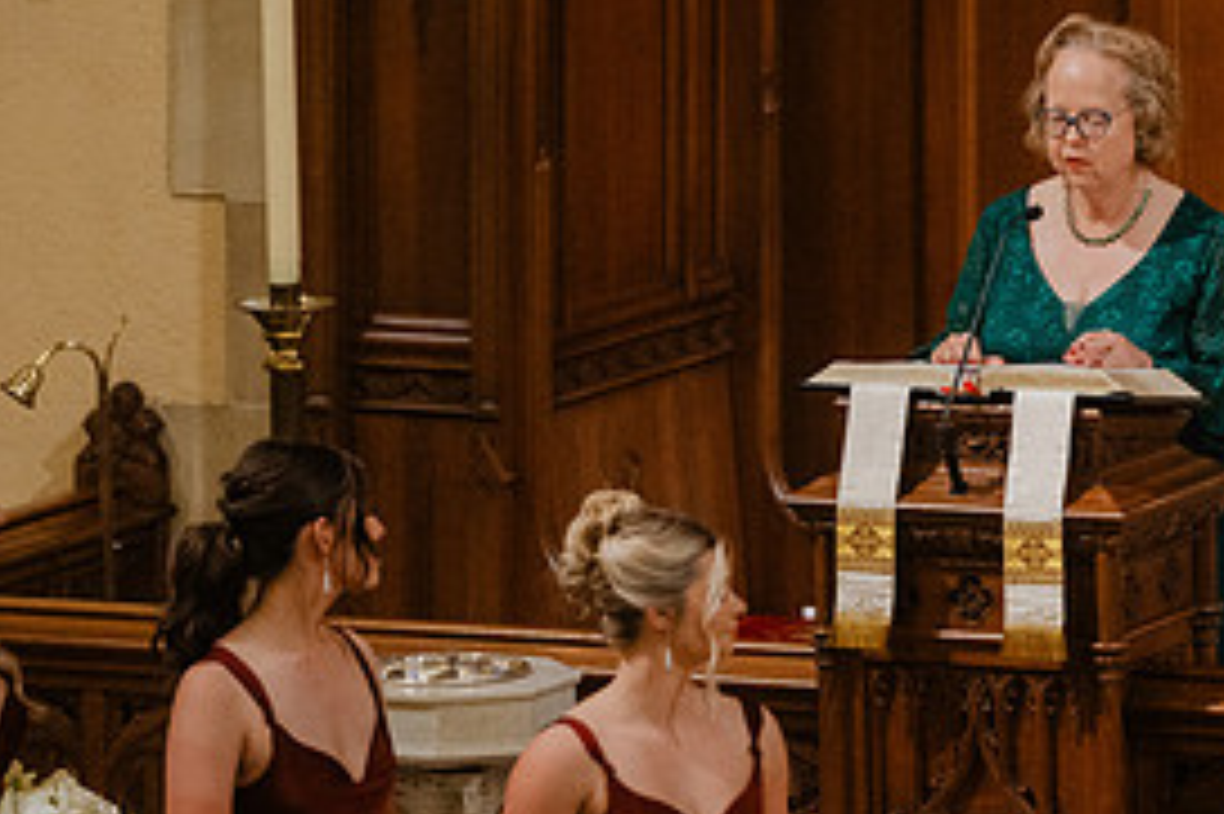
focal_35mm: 427
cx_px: 1120
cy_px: 542
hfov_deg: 4.8
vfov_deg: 3.2
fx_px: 14509
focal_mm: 200
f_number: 2.8
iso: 4000
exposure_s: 1/160
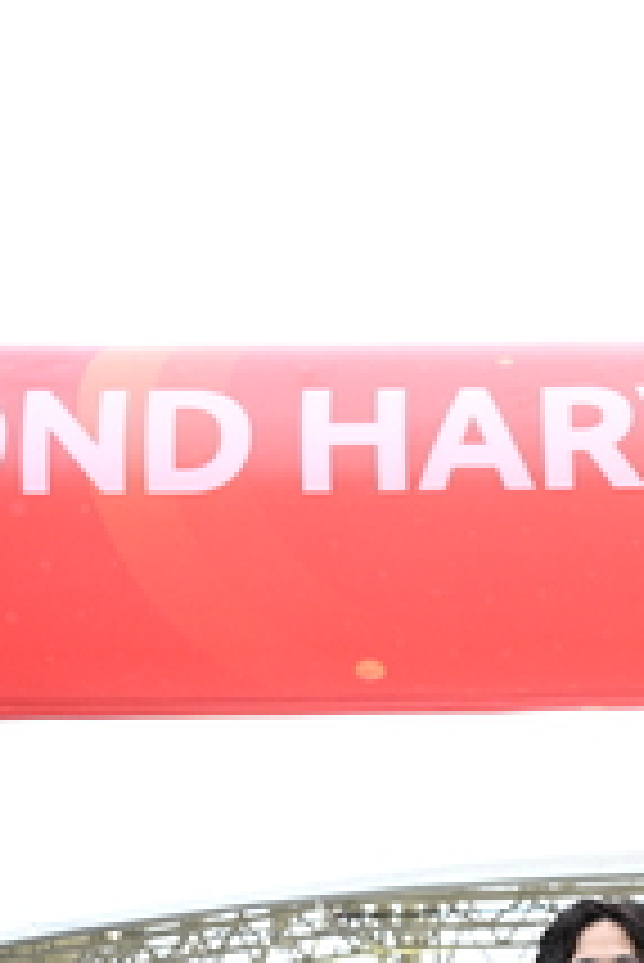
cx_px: 768
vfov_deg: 24.5
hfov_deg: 16.7
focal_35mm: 78
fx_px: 2097
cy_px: 1008
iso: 3200
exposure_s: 1/400
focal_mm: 30.5
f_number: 4
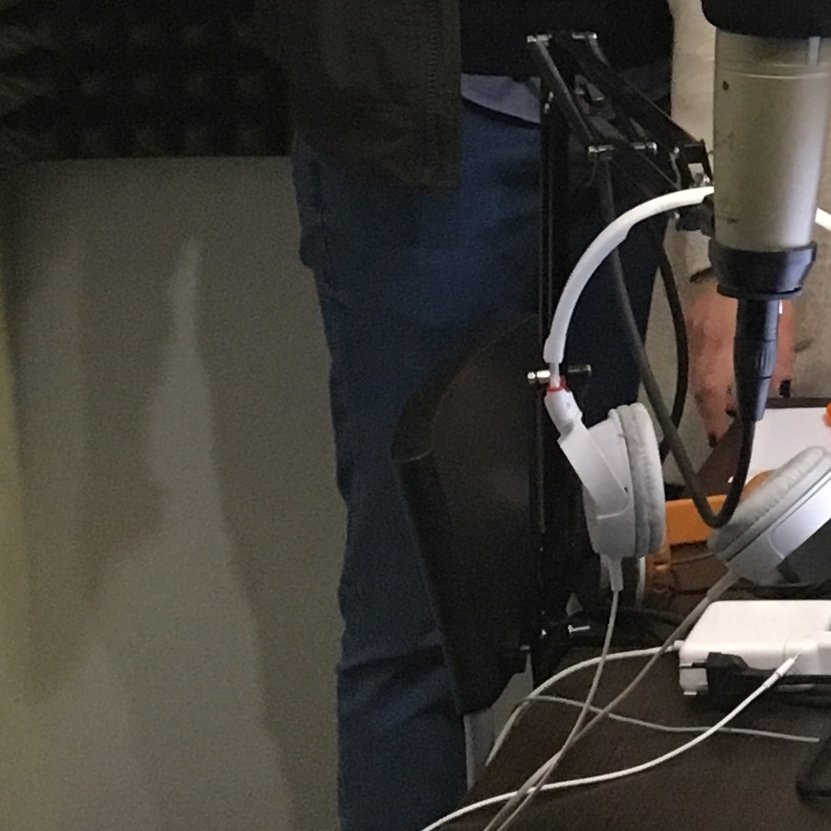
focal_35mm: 119
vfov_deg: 14.2
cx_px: 1483
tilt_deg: -5.7
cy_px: -193
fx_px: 3232
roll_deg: +0.1
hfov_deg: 13.2
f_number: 2.2
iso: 200
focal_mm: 4.15
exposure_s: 1/25
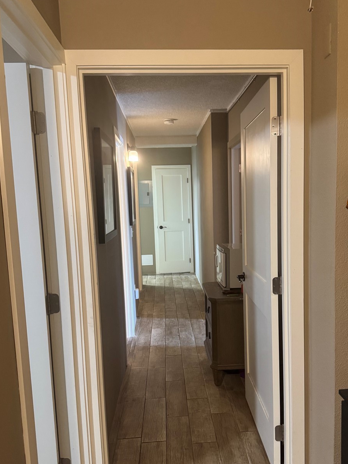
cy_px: 255
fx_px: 429
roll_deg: +1.3
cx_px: 203
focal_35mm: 32
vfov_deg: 56.7
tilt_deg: -6.6
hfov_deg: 44.0
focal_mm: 6.76
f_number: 1.78
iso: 640
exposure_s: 1/60
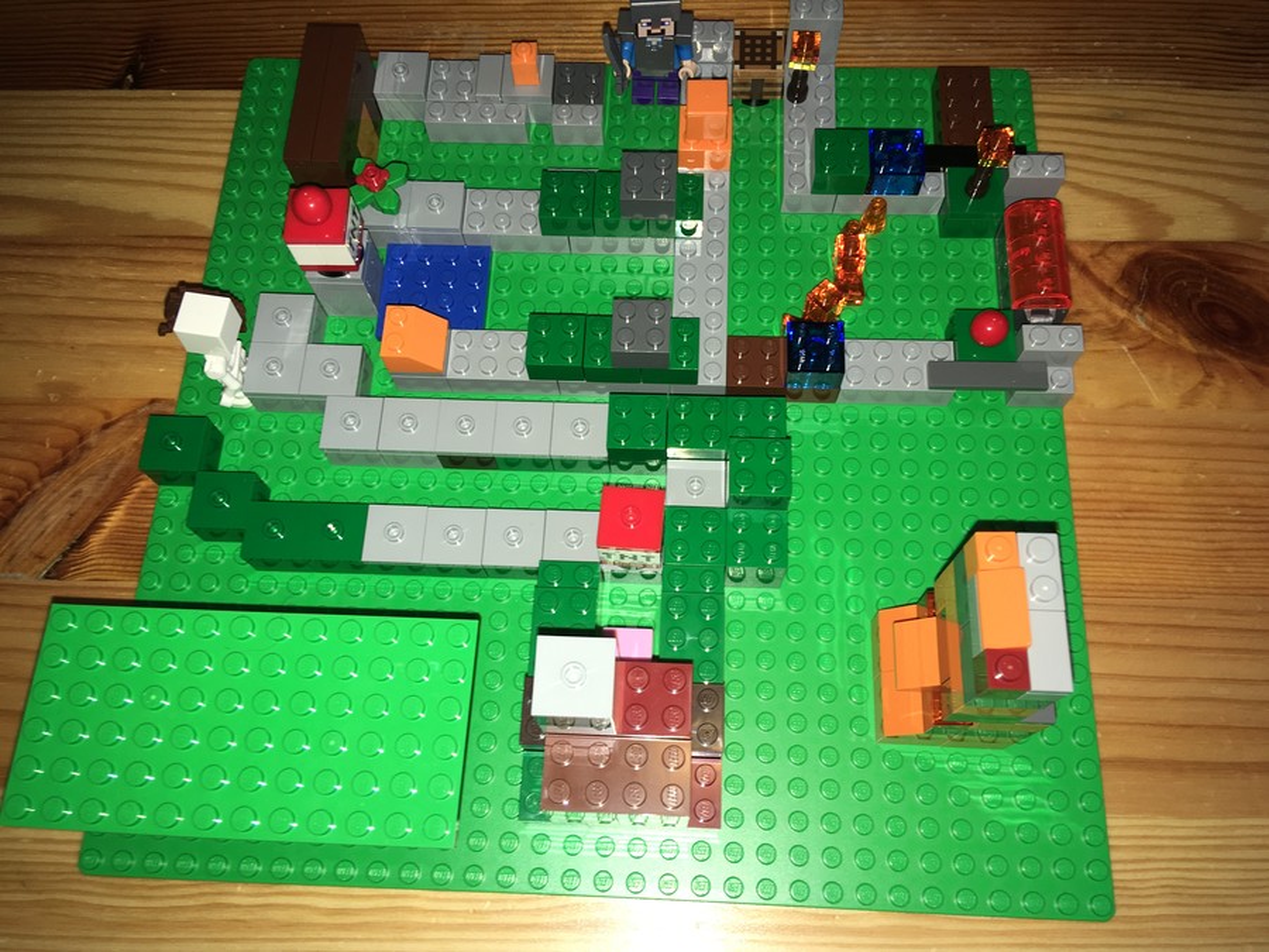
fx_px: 1063
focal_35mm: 29
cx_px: 634
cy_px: 476
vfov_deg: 48.2
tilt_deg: -69.5
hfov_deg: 61.7
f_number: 2.2
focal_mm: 4.15
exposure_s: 1/38
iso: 25
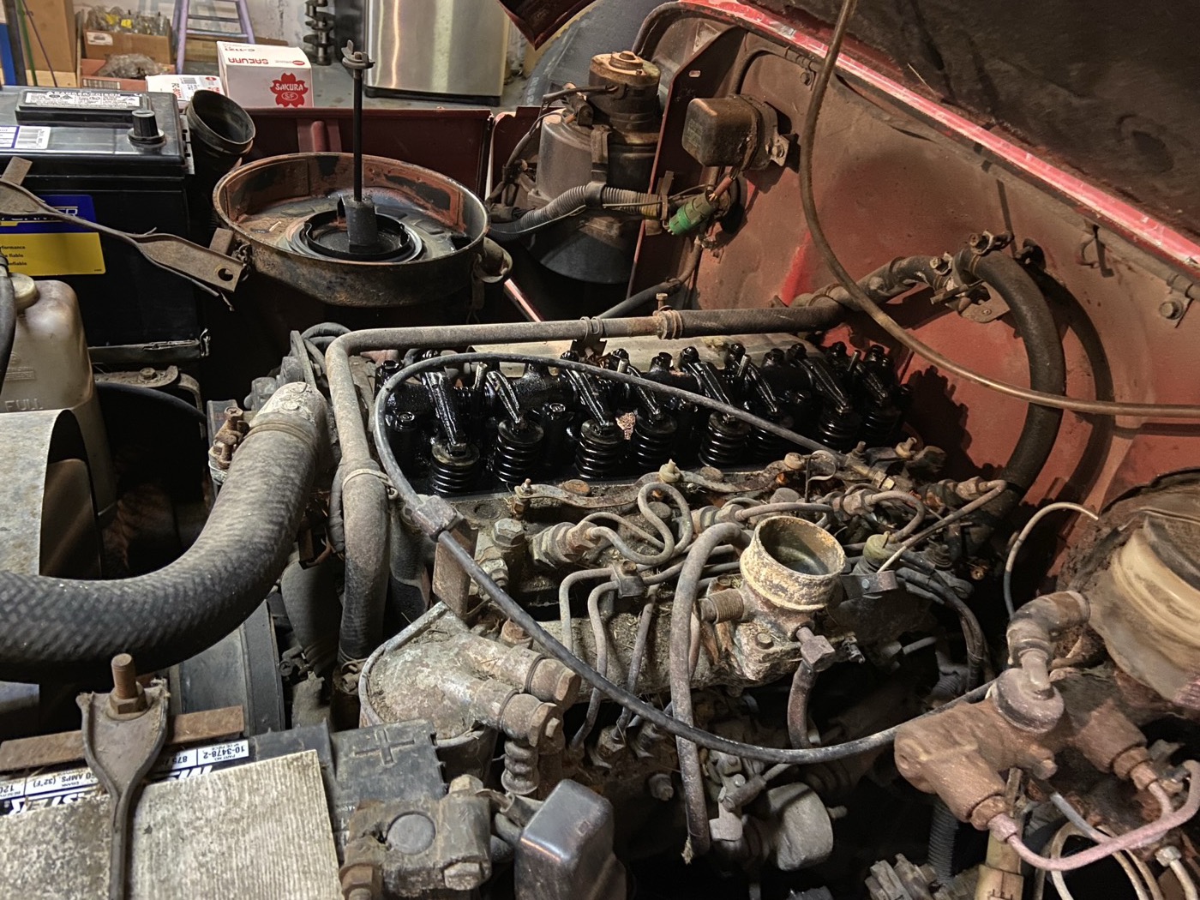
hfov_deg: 67.3
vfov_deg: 53.1
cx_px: 600
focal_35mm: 26
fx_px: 901
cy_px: 450
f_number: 1.8
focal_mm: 4.25
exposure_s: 1/10
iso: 500
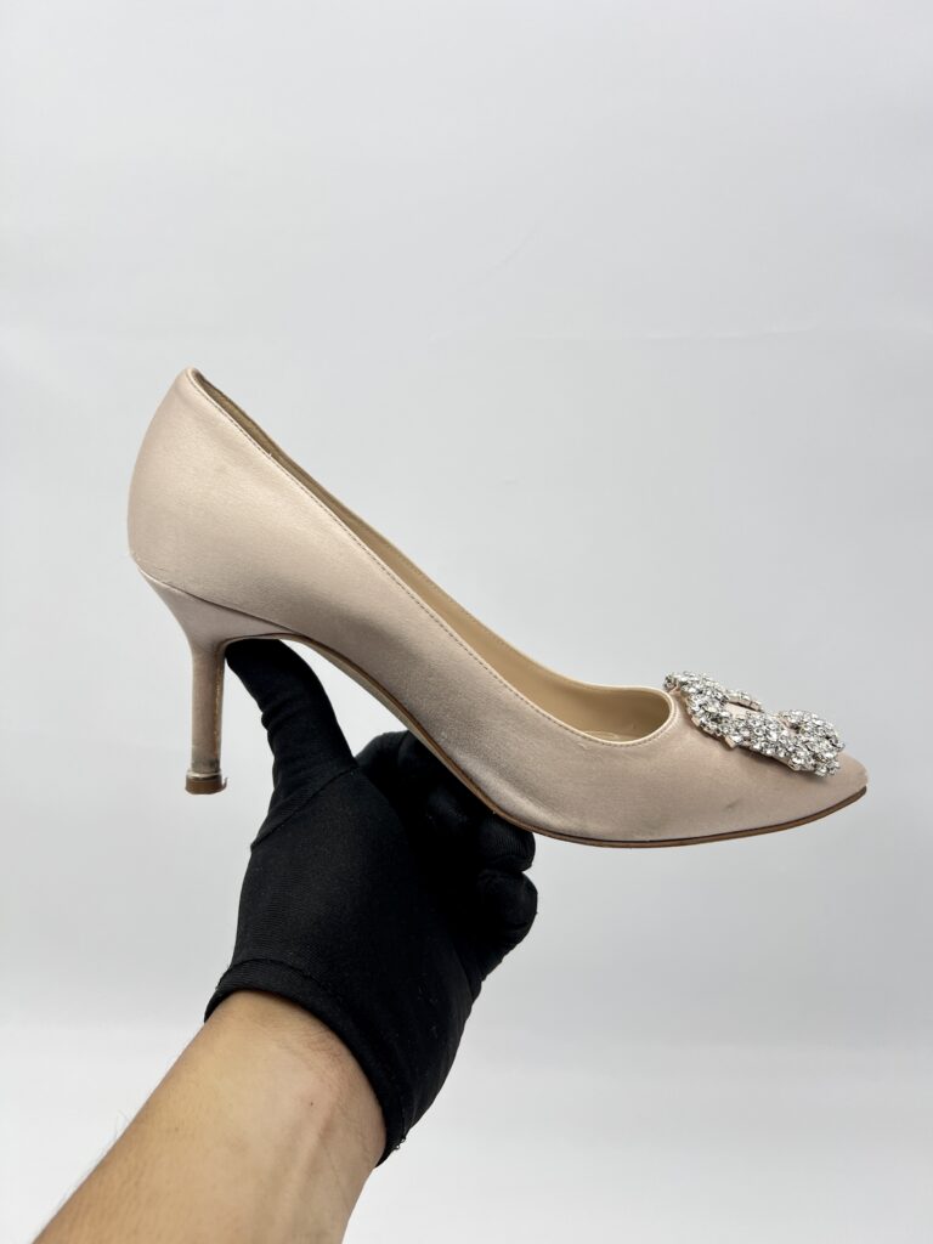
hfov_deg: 53.1
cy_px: 622
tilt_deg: -12.7
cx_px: 466
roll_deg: +0.3
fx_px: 934
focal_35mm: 26
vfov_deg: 67.3
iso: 40
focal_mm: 5.7
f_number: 1.5
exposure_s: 1/152
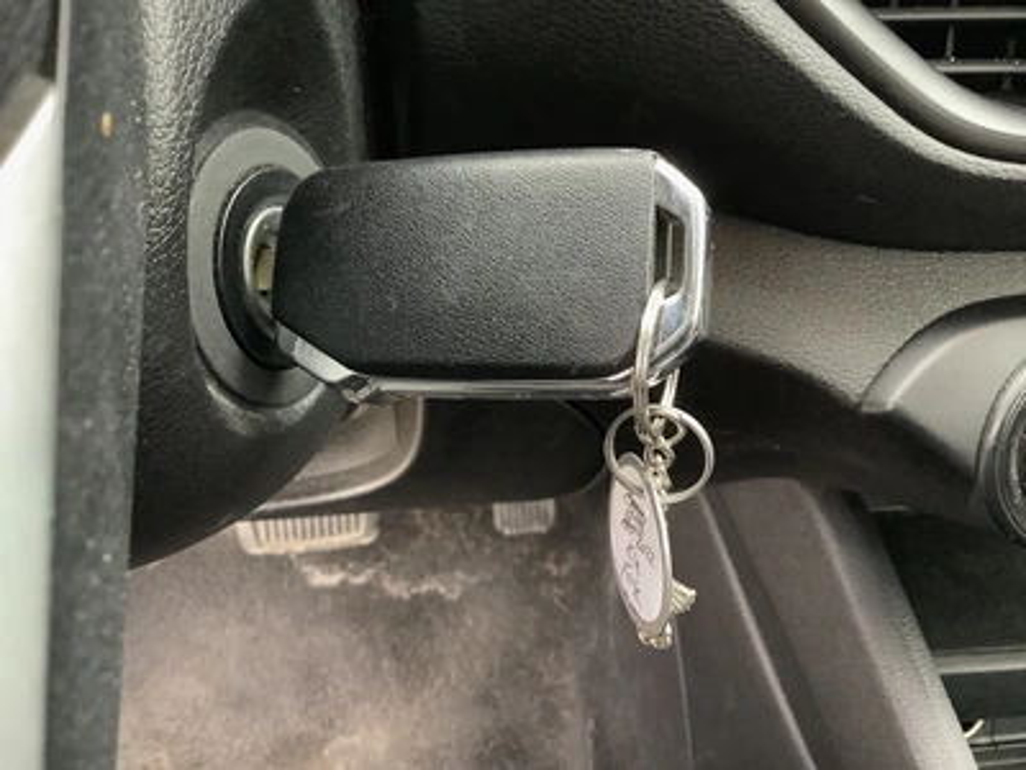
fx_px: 919
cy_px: 385
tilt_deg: -37.0
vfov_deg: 45.4
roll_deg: +2.2
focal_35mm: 31
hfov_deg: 58.4
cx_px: 513
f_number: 2.4
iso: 400
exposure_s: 1/40
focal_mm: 3.3
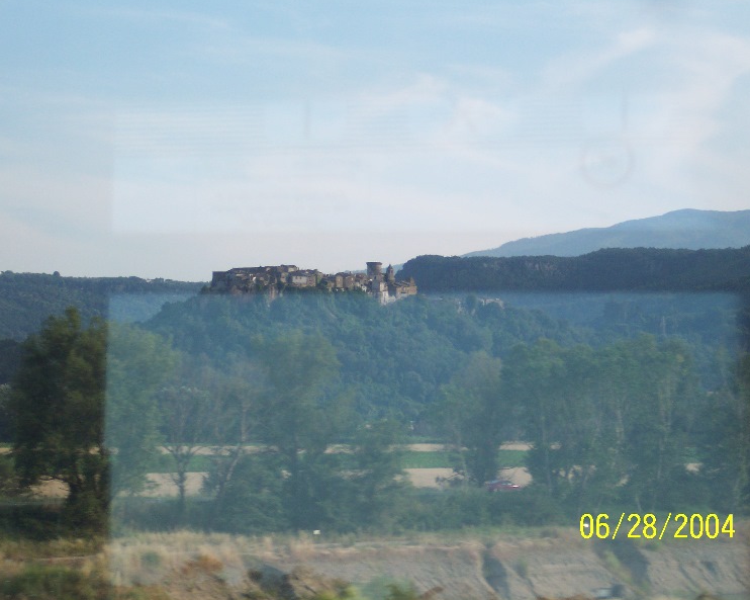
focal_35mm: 120
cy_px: 298
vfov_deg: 12.8
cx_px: 372
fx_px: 2663
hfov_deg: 16.0
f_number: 4.8
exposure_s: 1/180
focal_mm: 24
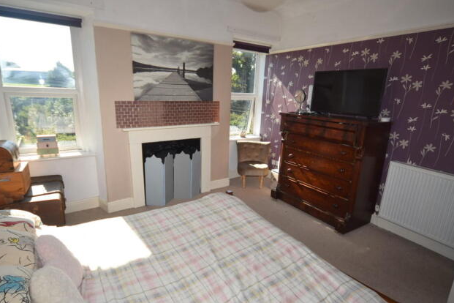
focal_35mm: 19
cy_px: 159
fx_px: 240
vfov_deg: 64.5
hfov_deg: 86.9
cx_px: 217
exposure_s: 1/125
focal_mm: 12
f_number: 5.6
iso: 125
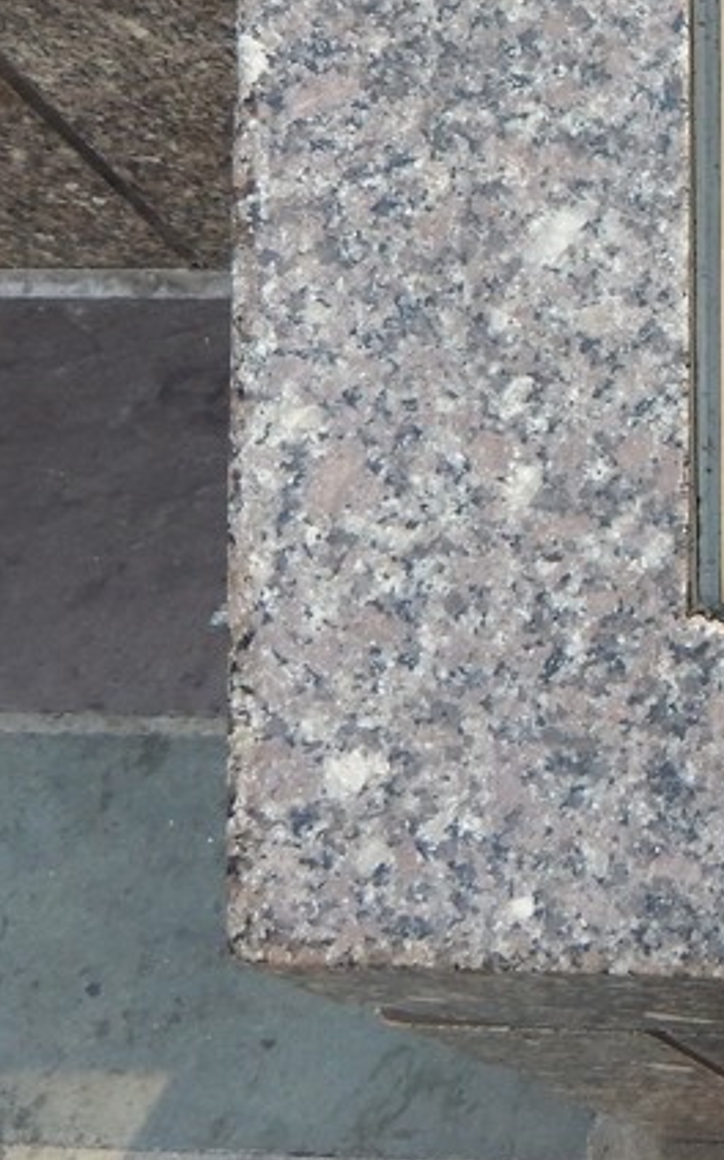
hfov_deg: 19.0
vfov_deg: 33.7
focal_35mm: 59
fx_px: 1865
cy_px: 250
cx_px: 1113
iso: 125
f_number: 3
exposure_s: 1/250
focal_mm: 4
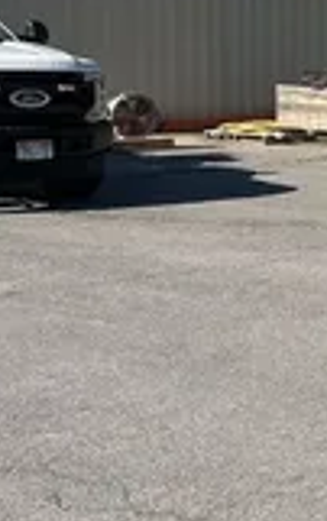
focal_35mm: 94
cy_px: 186
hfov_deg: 11.4
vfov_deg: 22.0
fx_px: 1337
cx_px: 809
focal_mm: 5.7
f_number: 1.5
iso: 50
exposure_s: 1/4630
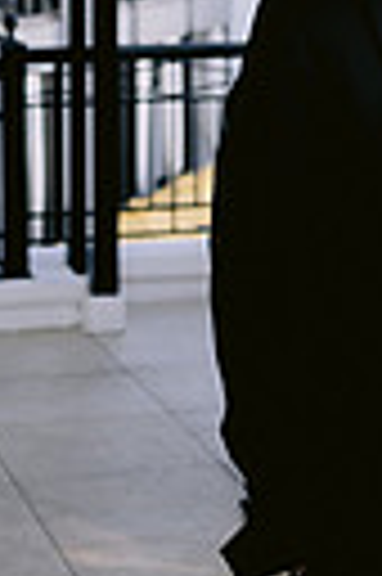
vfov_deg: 16.6
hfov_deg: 10.9
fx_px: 1963
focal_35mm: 123
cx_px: 440
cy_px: 180
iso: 200
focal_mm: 35
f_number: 2.8
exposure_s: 1/800
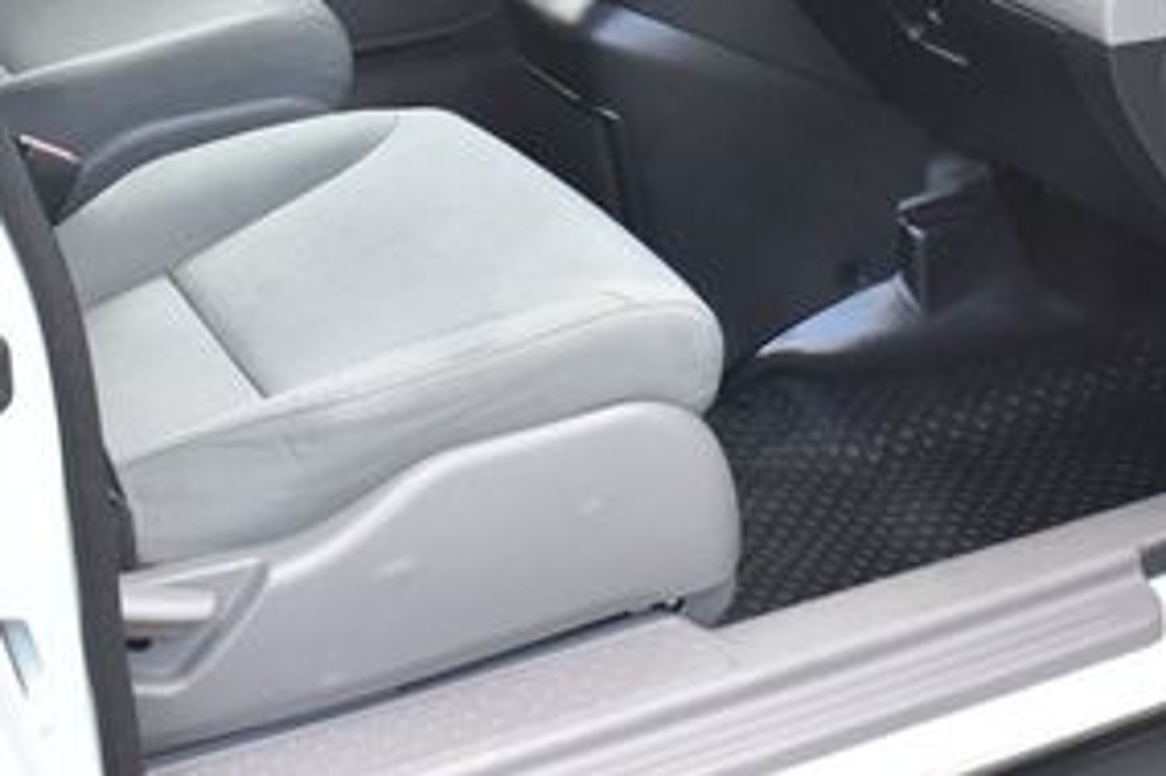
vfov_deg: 16.3
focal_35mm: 81
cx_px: 1018
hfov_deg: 24.5
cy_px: -82
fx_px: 2622
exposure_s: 1/125
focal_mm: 24
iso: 450
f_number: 5.6
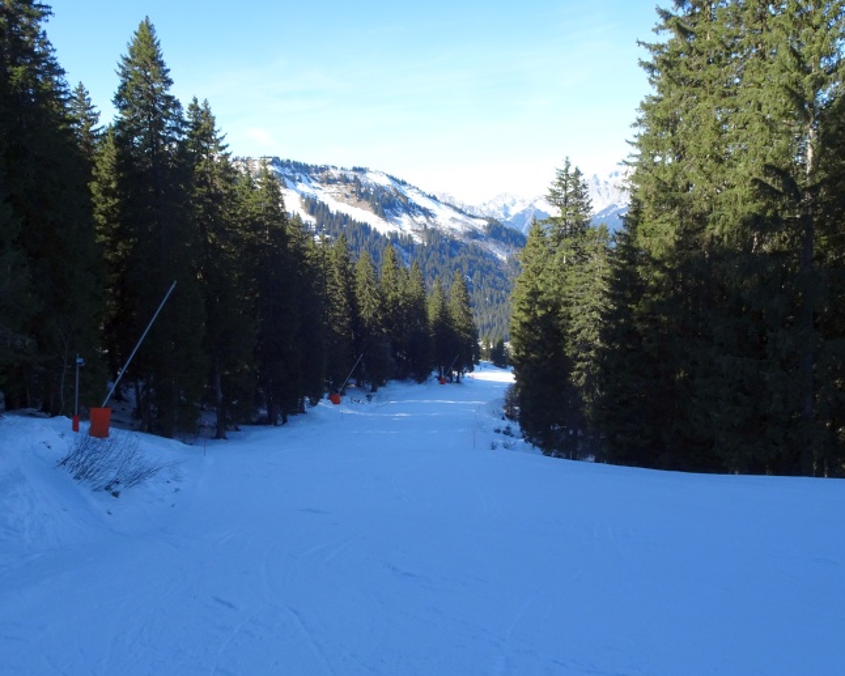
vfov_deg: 50.0
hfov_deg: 60.4
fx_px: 725
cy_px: 324
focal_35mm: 29
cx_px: 390
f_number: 3.5
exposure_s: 1/400
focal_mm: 4.1
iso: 80
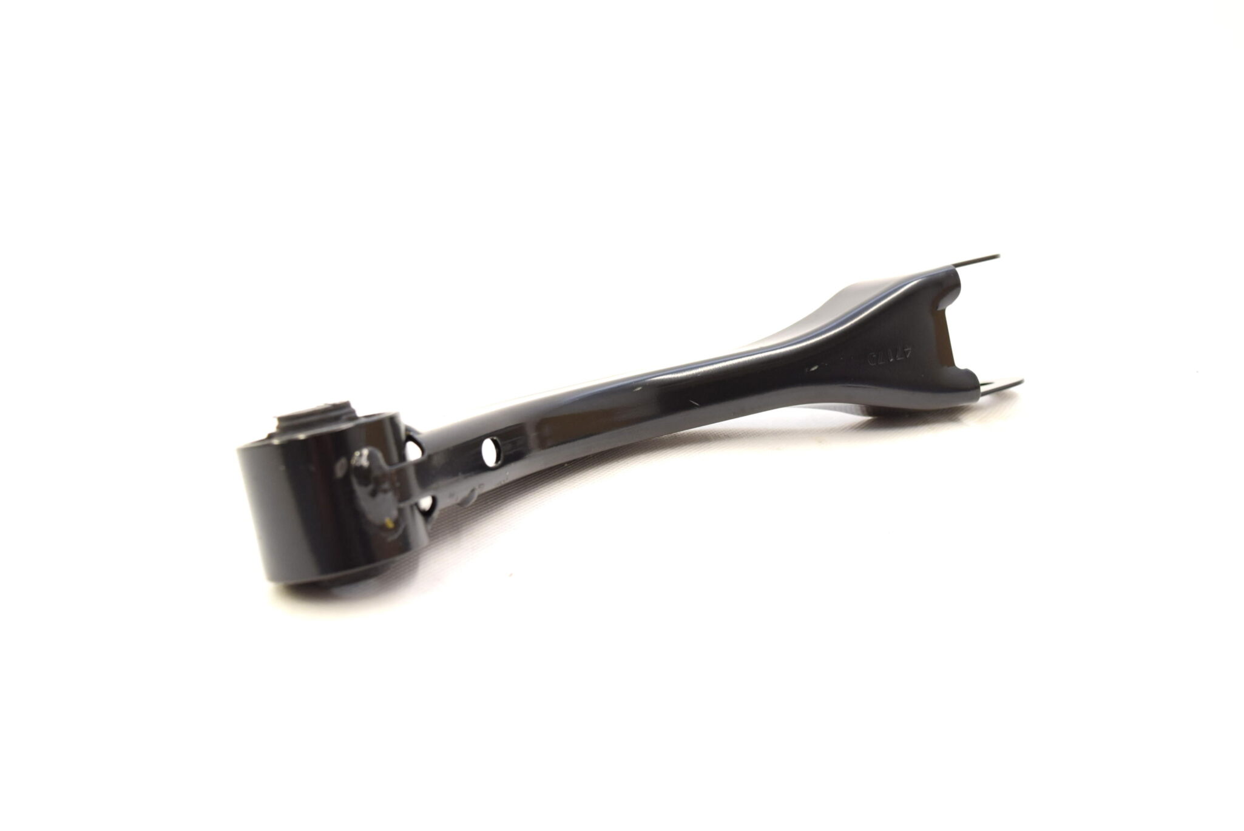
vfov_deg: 36.9
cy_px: 416
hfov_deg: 53.1
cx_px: 622
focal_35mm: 36
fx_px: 1245
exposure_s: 1/125
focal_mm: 24
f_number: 5.6
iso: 400
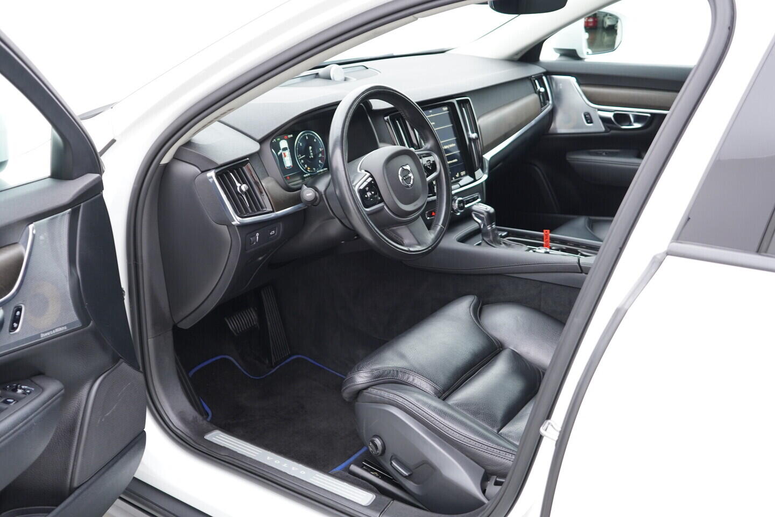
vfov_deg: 36.9
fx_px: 775
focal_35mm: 36
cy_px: 258
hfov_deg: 53.1
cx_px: 388
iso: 250
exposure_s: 1/40
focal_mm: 24
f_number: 2.8
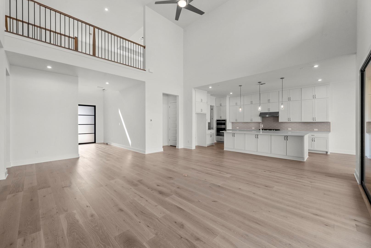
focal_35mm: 15
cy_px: 124
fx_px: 155
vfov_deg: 77.4
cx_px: 186
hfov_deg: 100.4
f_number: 11
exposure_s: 1/30
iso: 640
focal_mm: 15
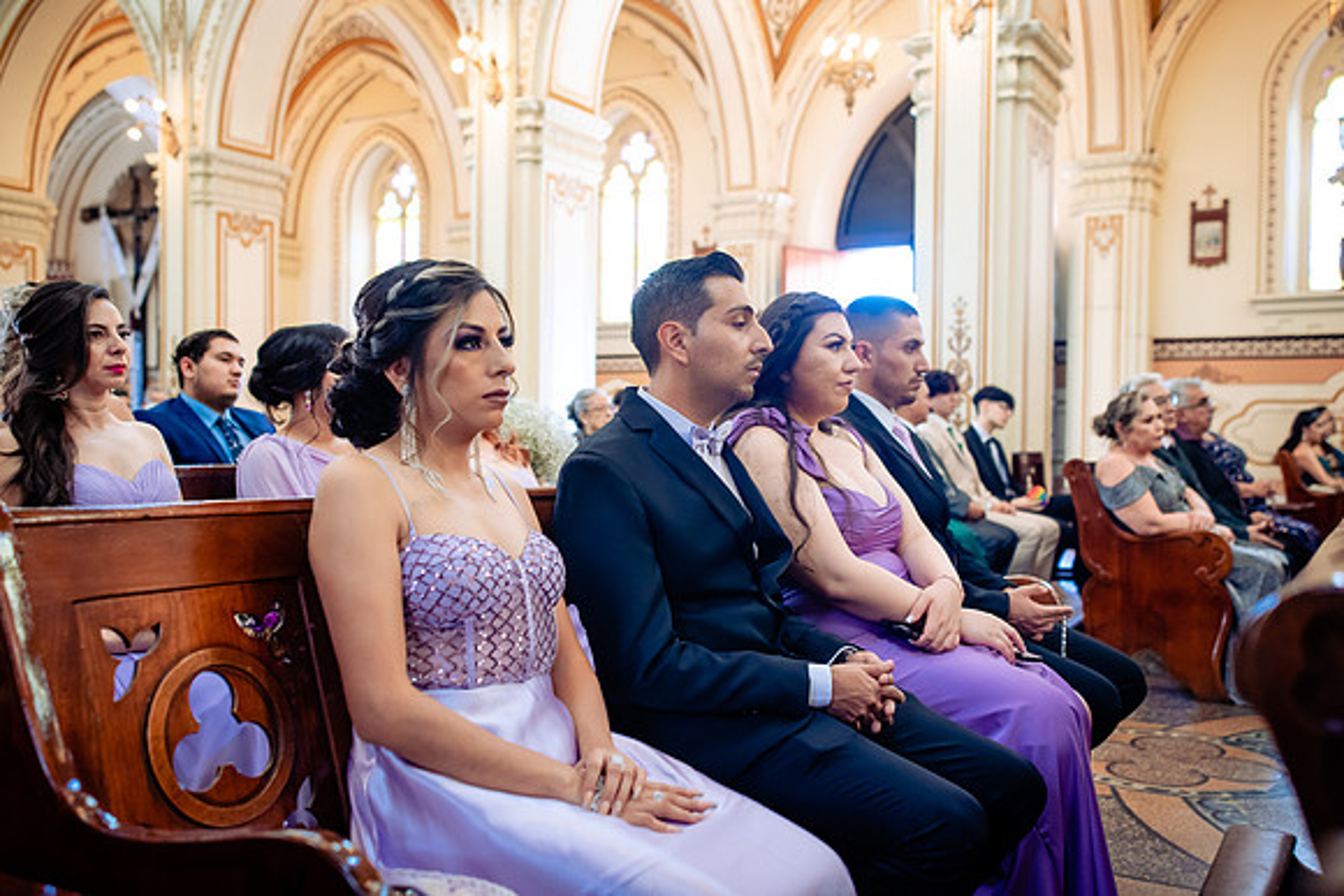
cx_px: 672
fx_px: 1307
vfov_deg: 37.9
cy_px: 448
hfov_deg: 54.4
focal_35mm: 35
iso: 1250
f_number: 3.2
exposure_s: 1/80
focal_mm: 35
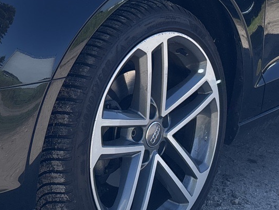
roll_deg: +0.3
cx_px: 51
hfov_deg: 20.8
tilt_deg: -11.8
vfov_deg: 15.7
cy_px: 9
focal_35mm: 93
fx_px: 750
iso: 50
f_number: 1.6
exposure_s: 1/1783
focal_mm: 5.96
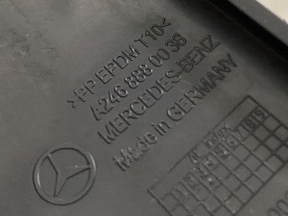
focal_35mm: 25
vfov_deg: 54.9
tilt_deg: -53.6
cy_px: 108
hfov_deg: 69.4
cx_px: 144
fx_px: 208
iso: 640
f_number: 1.8
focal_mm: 4.25
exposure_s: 1/30
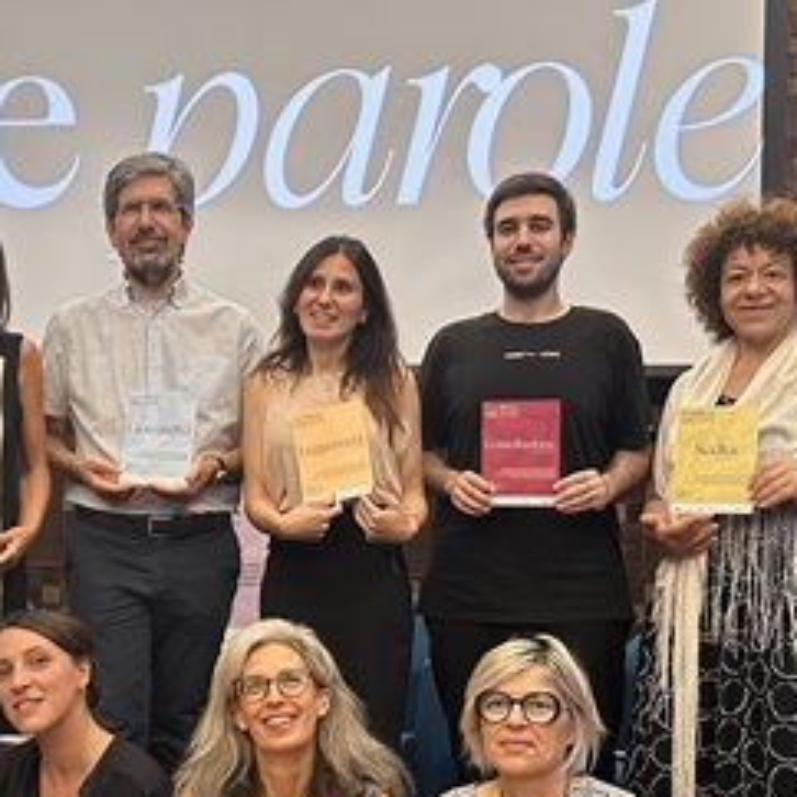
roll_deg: -1.4
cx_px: 175
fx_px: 1485
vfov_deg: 29.8
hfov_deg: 29.4
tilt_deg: -0.7
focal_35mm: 57
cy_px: 538
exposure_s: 1/50
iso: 400
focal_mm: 6.86
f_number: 1.78
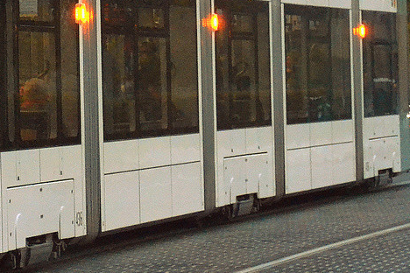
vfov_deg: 4.5
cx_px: -138
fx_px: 3508
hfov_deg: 6.6
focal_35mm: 308
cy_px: 31
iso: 3200
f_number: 5
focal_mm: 50
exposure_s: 1/160
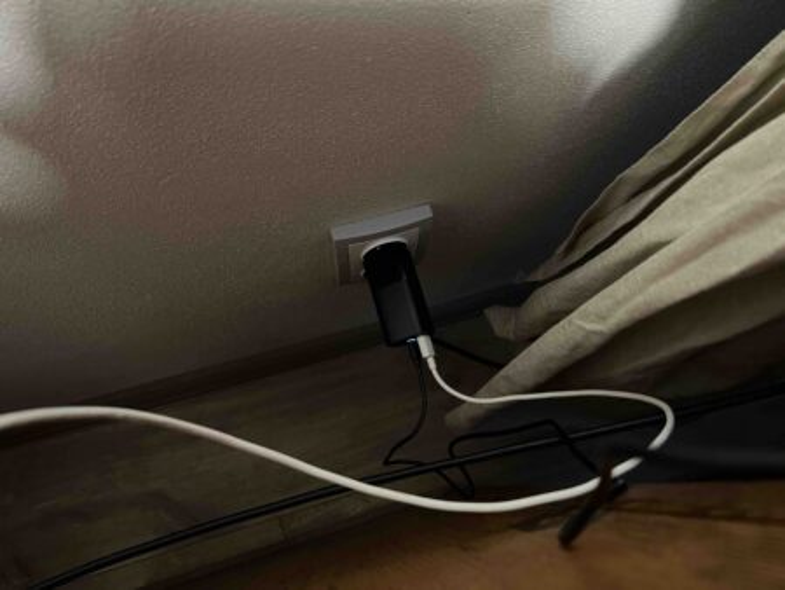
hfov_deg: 67.3
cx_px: 392
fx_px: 590
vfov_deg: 53.1
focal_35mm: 26
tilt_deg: -72.4
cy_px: 295
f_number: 1.5
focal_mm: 5.7
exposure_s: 1/29
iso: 1000
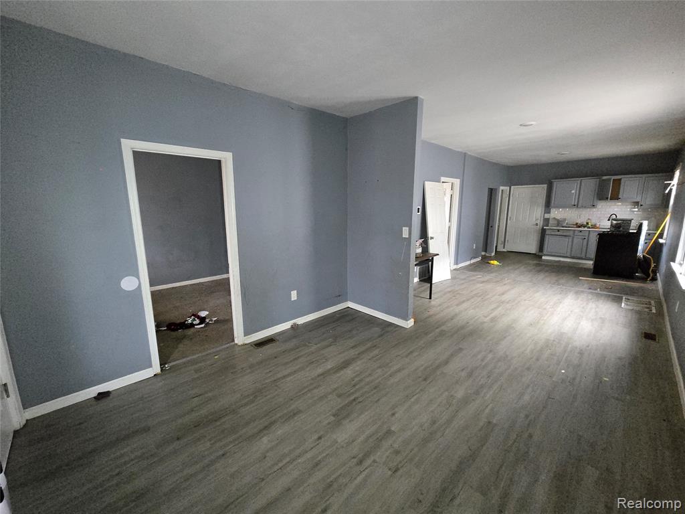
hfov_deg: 106.2
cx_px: 342
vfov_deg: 89.9
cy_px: 257
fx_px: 257
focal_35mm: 13
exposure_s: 1/60
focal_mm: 2.2
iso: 1600
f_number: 2.2
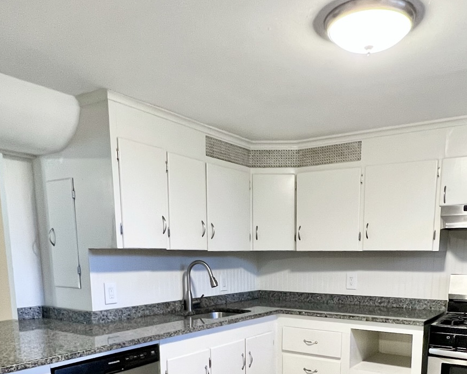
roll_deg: +0.0
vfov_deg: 44.4
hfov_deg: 58.4
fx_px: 415
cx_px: 273
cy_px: 333
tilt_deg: -9.2
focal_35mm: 30
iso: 320
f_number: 1.8
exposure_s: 1/60
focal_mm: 1.57
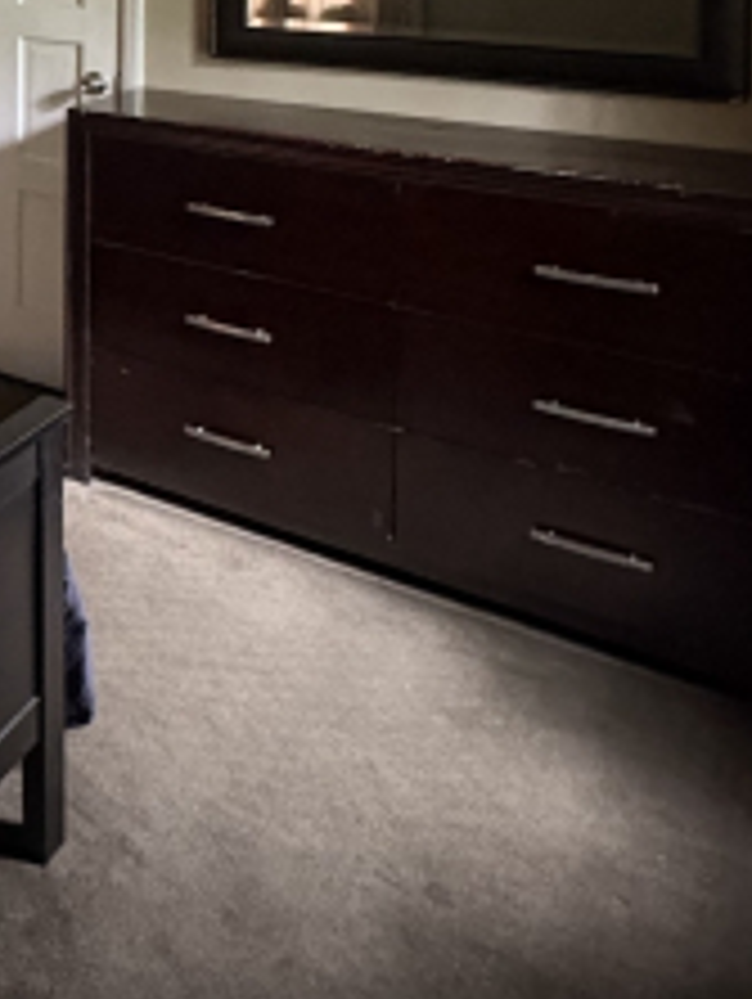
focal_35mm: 42
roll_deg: +0.2
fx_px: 1214
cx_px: -212
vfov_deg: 38.4
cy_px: -56
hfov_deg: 28.5
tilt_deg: -2.6
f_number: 2.2
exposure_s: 1/30
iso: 1250
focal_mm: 2.22
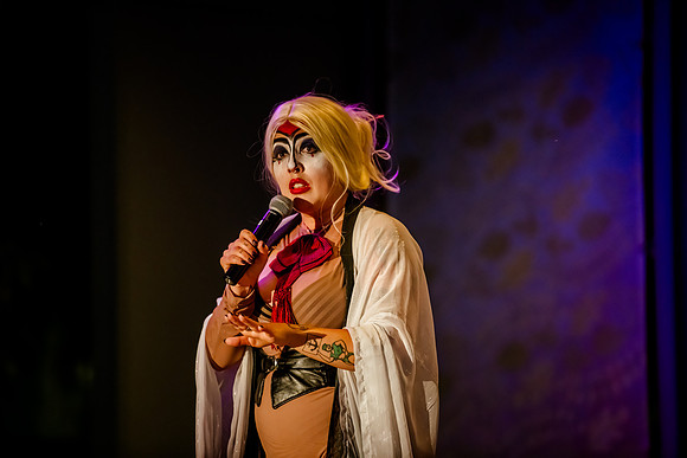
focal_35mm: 202
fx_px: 3854
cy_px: 229
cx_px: 344
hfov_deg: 10.2
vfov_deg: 6.8
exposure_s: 1/640
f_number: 2.8
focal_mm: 200
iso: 3200
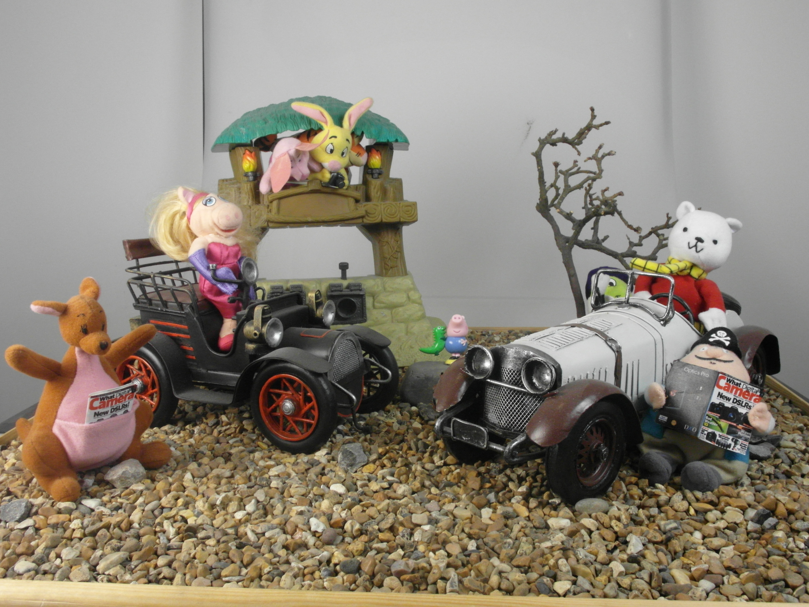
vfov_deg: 46.8
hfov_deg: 60.0
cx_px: 404
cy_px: 304
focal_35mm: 30
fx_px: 701
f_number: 7
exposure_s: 1/45
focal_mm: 6.5
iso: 400
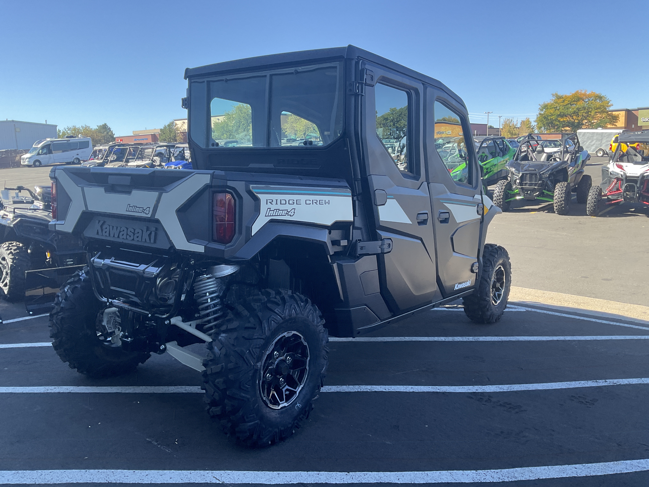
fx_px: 544
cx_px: 324
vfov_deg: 48.2
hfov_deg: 61.7
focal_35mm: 29
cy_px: 244
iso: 16
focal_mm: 3
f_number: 1.8
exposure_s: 1/302
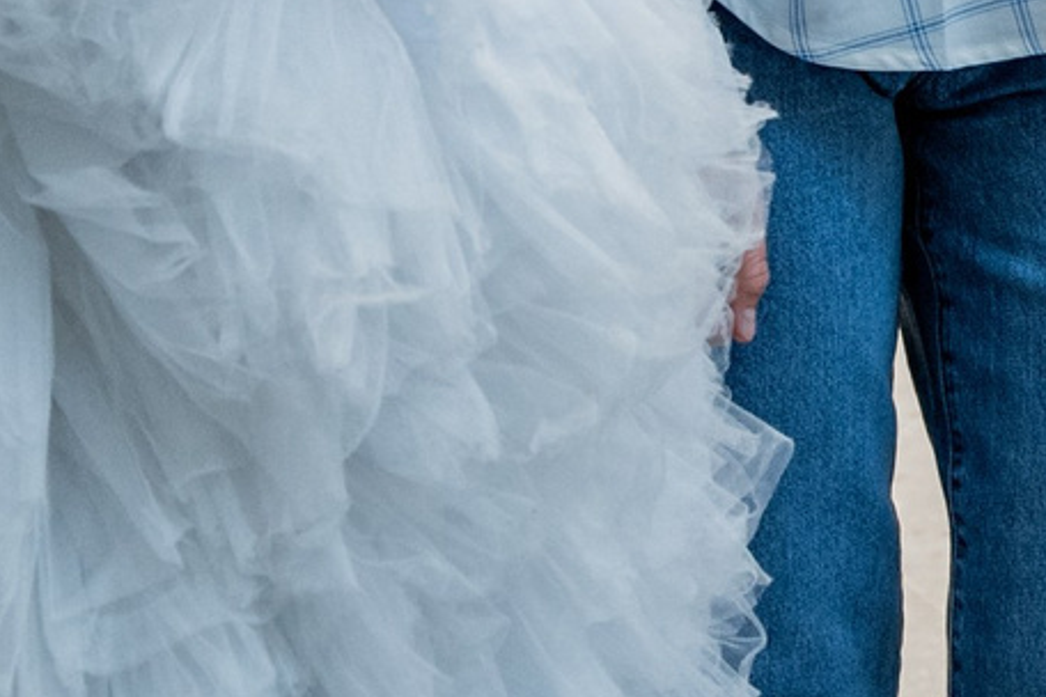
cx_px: 1810
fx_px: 6682
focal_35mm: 230
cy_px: -820
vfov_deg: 5.8
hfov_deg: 8.6
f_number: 4
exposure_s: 1/250
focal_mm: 41
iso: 800
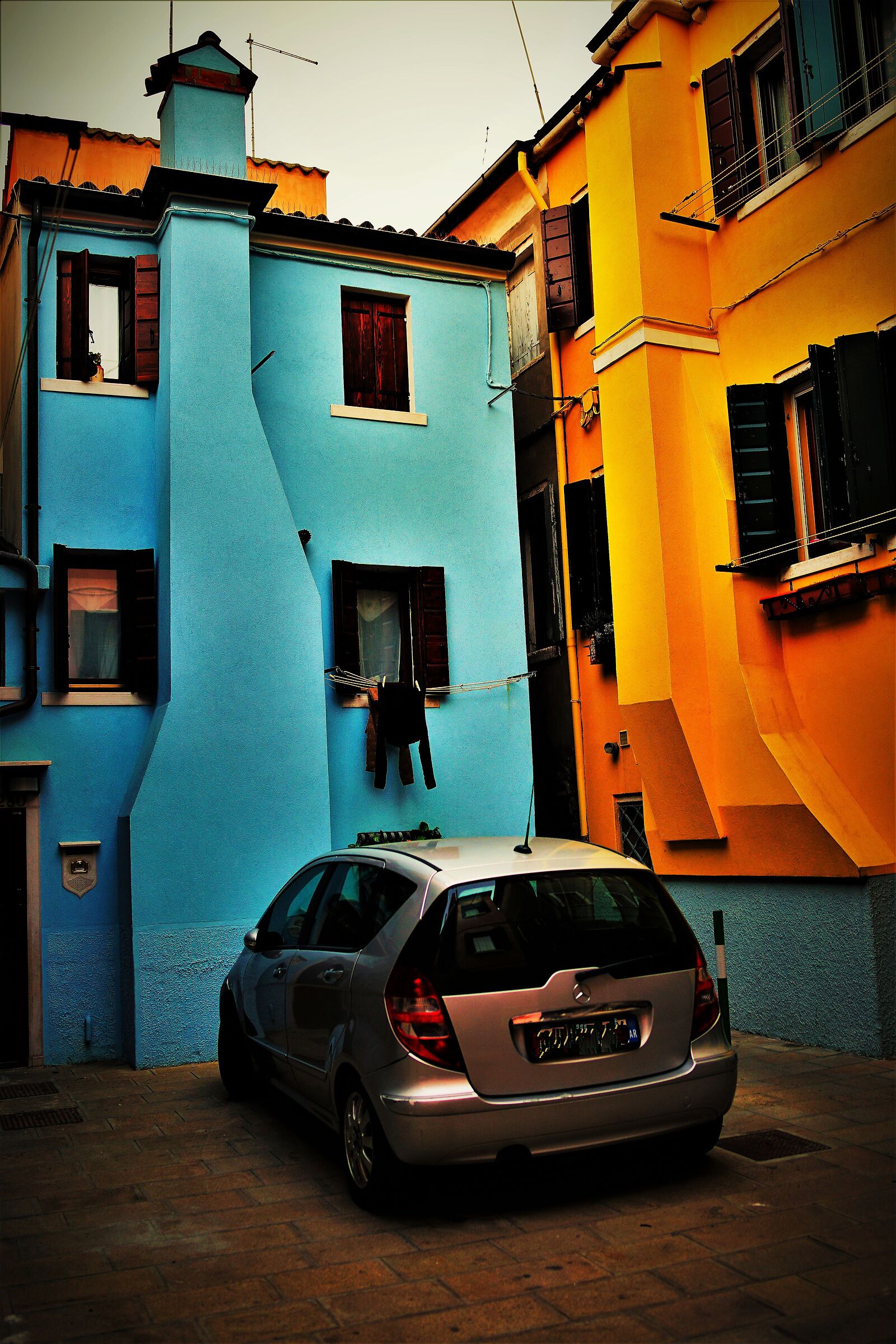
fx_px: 1307
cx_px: 448
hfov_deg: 37.9
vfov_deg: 54.4
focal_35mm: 35
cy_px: 672
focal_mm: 35
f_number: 2.8
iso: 200
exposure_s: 1/80
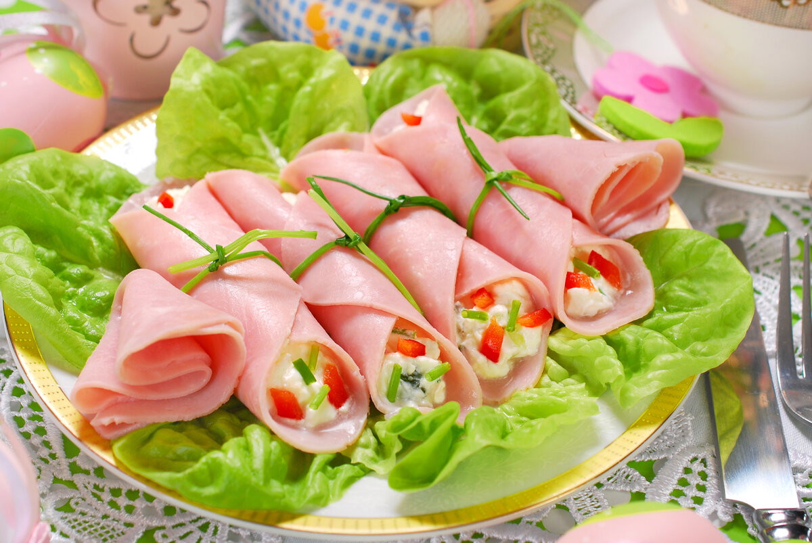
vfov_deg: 22.7
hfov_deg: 33.4
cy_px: 272
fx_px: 1355
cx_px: 406
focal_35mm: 60
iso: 160
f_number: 7.1
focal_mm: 40
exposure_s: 1/125
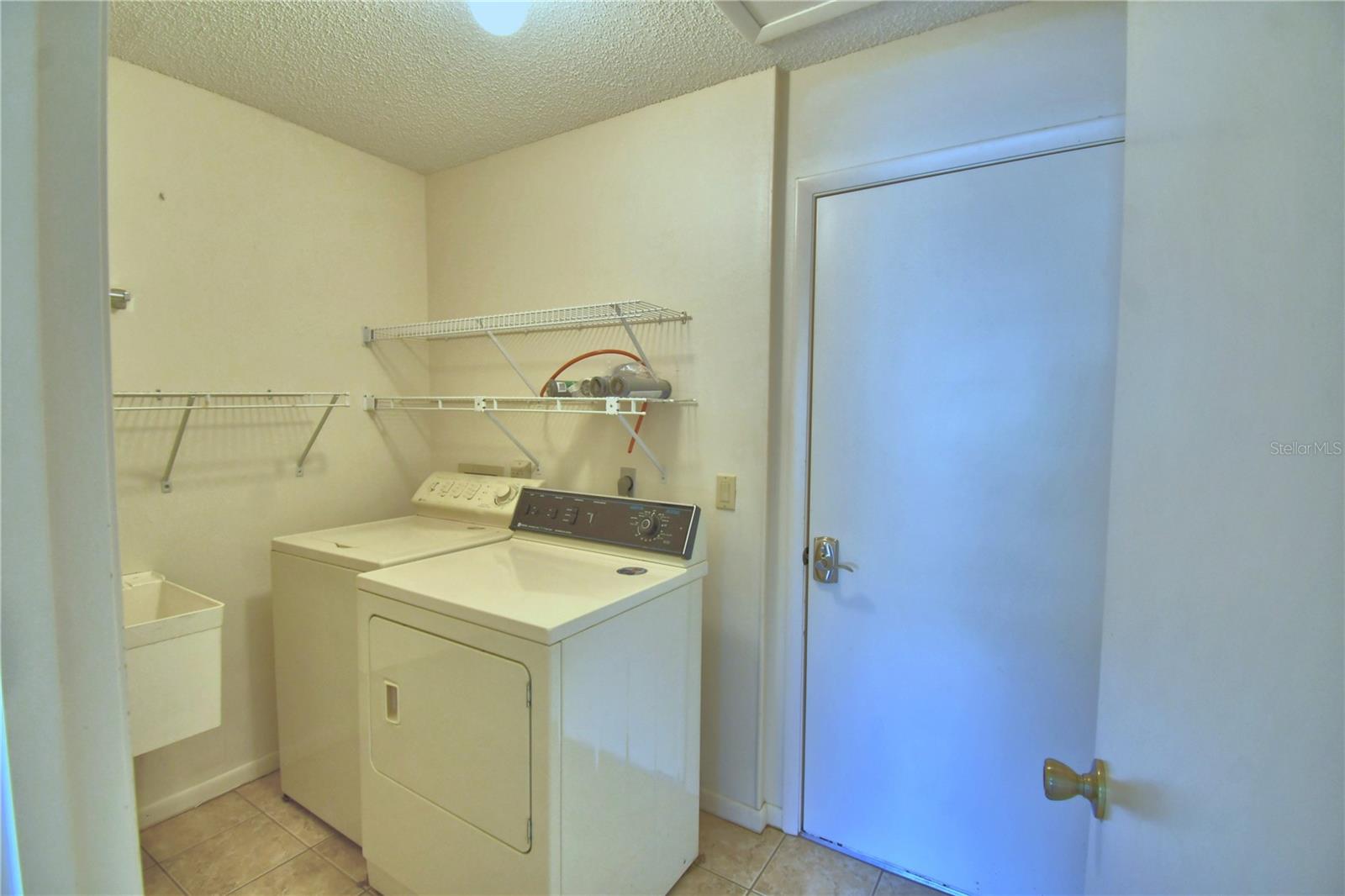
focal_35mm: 15
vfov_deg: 77.3
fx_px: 560
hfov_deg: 100.4
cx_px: 672
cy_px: 448
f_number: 4.5
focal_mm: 10
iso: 400
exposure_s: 1/30
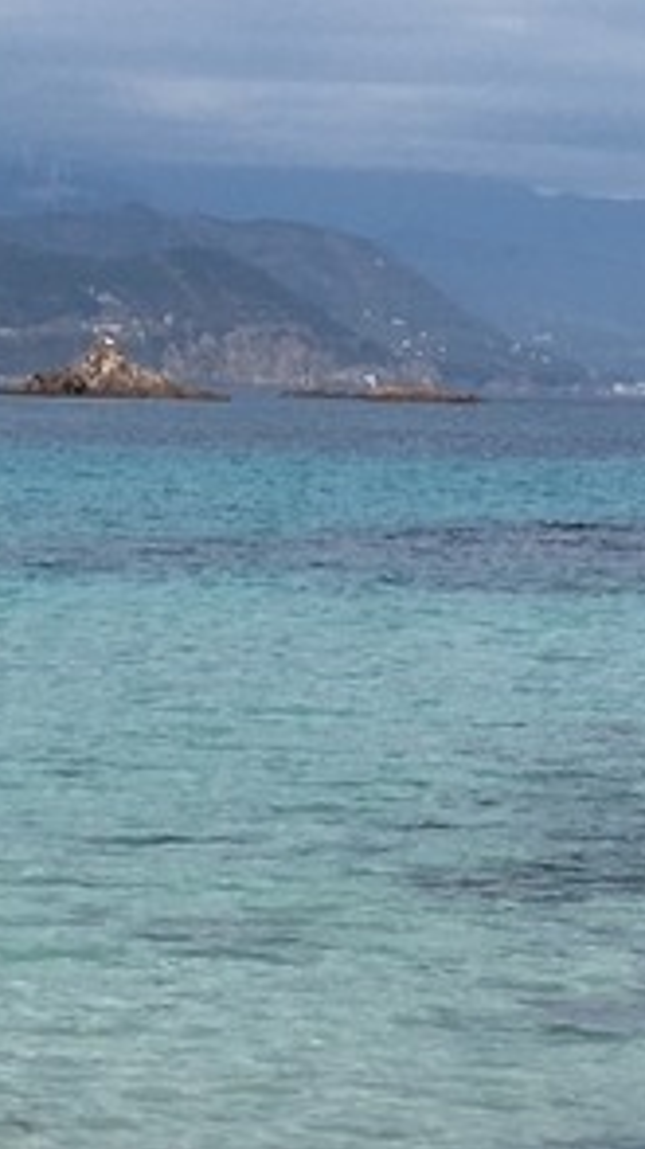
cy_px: 59
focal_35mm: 129
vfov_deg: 16.4
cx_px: 262
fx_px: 3929
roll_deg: -1.2
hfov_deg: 9.4
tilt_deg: +5.2
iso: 25
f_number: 2.2
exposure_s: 1/2079
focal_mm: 4.15
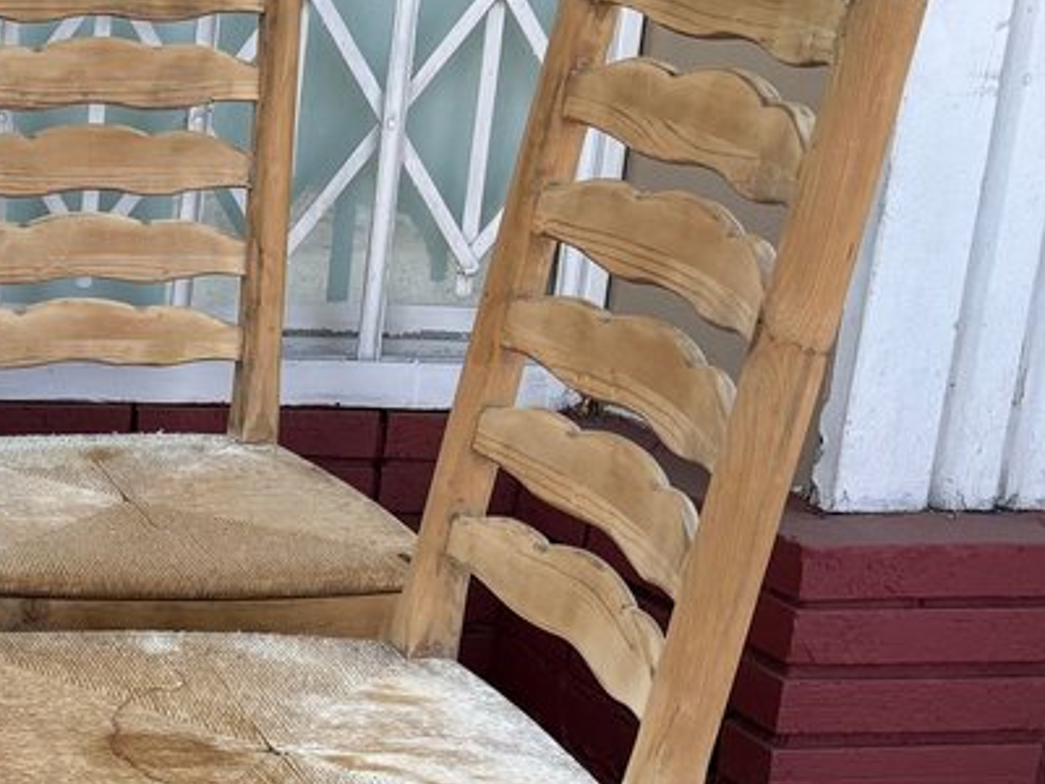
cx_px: -475
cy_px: 499
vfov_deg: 18.9
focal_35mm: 78
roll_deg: -0.4
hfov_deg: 21.4
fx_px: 2355
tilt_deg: -15.3
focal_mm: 5.96
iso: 50
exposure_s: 1/612
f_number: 1.6
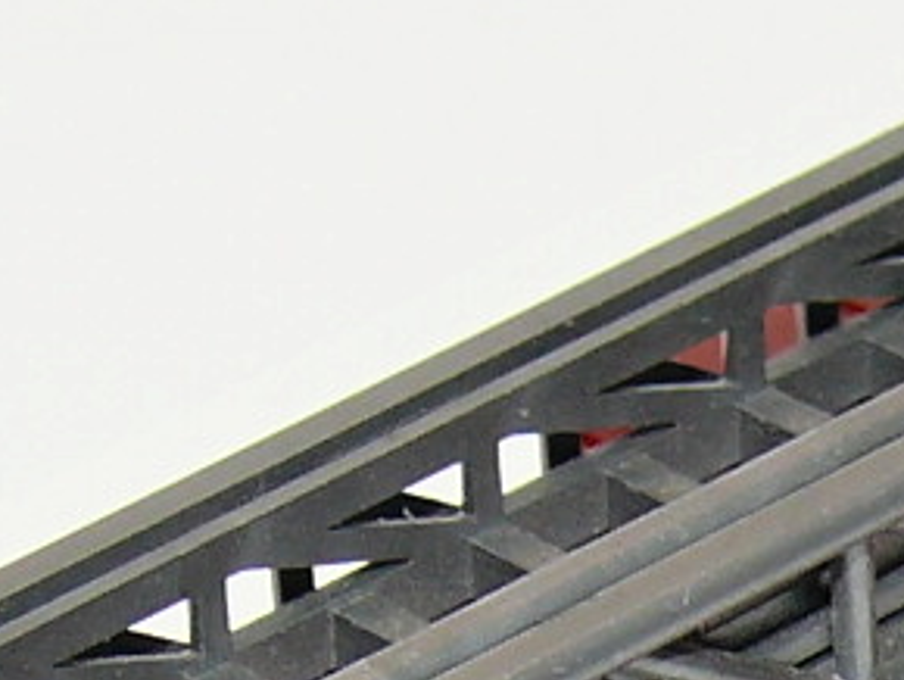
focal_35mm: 419
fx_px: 10951
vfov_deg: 3.5
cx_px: 577
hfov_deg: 4.7
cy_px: 1157
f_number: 4
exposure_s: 1/30
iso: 100
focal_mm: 11.6
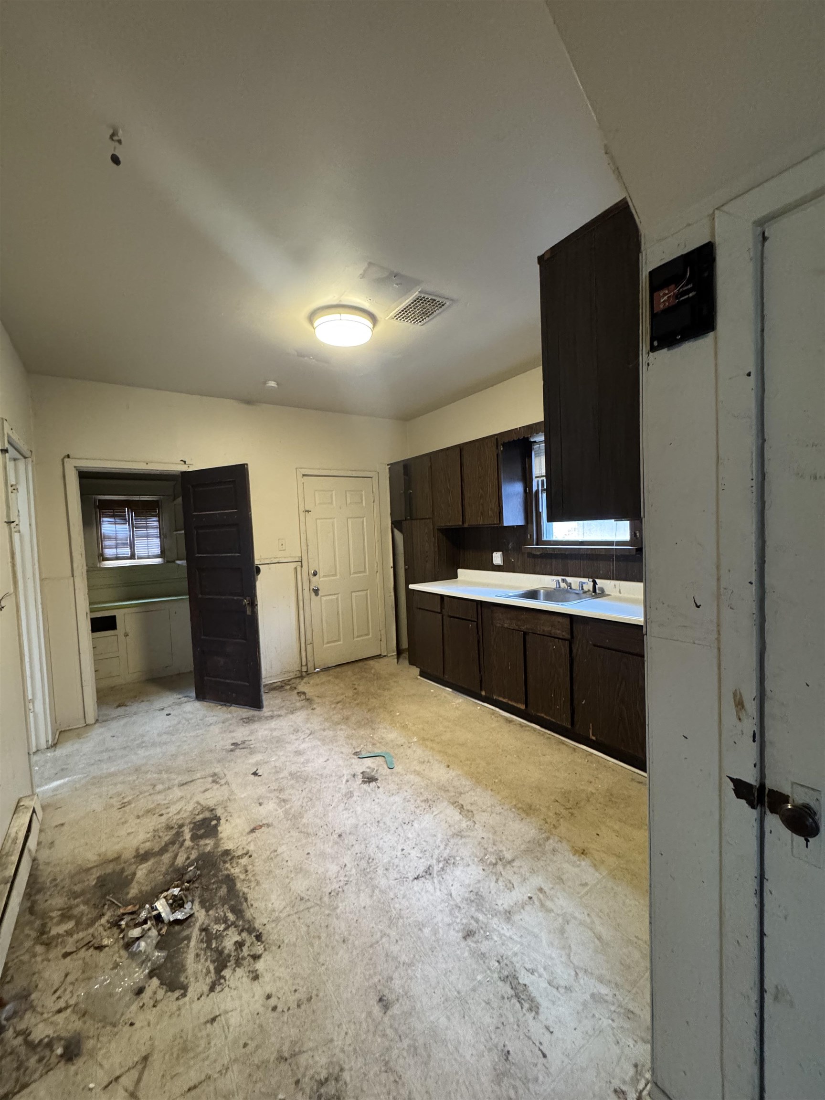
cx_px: 412
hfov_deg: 85.7
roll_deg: +3.4
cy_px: 550
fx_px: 445
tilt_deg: -2.3
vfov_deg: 102.1
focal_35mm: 14
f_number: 2.2
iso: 800
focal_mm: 2.22
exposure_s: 1/60
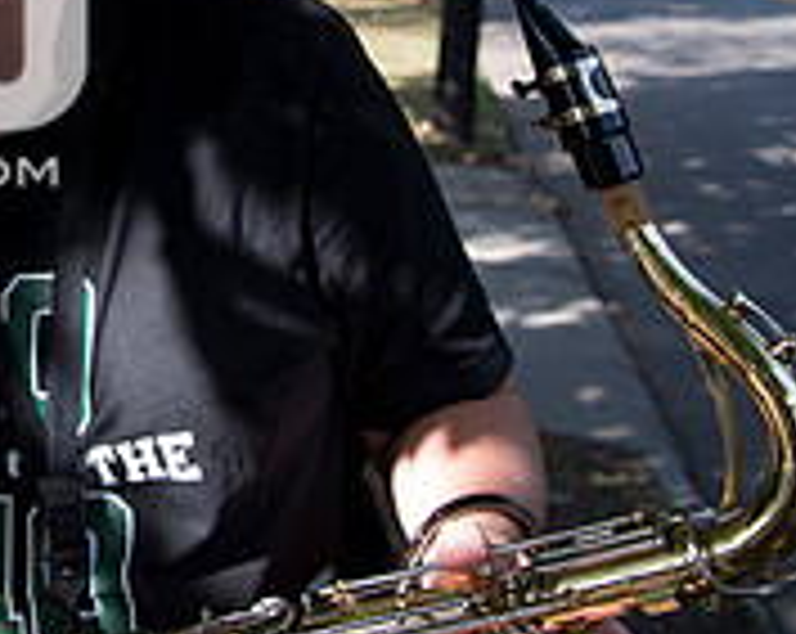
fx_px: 1740
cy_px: 11
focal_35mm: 74
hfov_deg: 22.8
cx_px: -252
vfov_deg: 20.1
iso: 250
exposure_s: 1/500
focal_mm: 24
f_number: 4.5
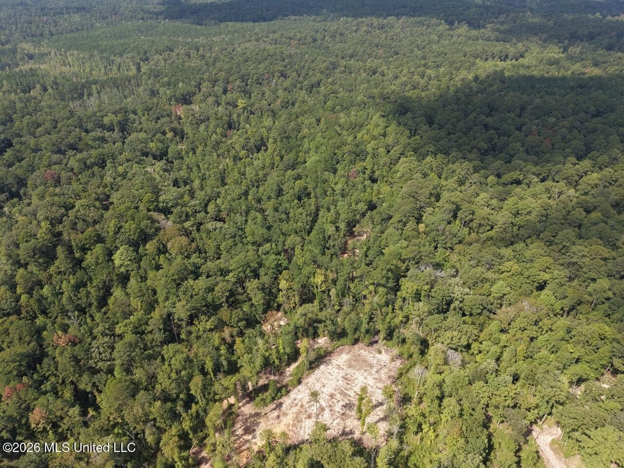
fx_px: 433
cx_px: 312
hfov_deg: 71.6
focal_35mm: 24
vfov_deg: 56.8
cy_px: 234
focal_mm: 8.7
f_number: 1.8
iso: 120
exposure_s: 1/2000
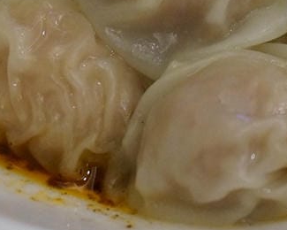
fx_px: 1544
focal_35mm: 182
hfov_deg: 10.6
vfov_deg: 8.3
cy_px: -104
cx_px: 230
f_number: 5.6
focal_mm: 35
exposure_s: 1/160
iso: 2500
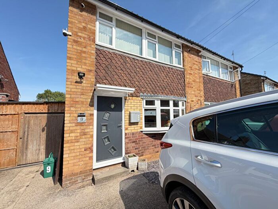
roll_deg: +1.6
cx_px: 139
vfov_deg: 85.7
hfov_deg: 102.1
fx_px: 112
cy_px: 104
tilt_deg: +4.7
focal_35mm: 14
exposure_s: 1/502
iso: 40
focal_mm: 2.22
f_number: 2.2
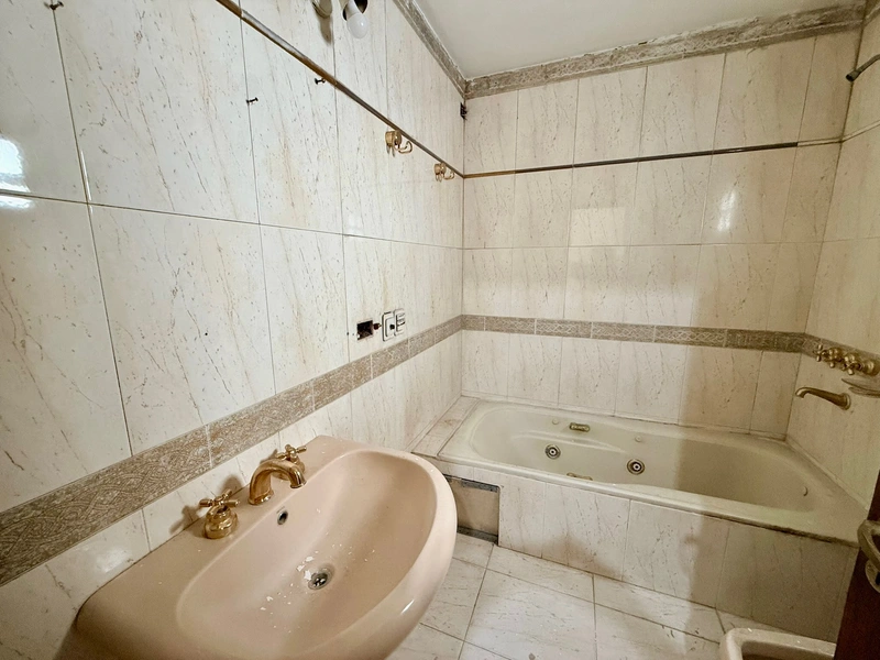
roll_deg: +0.1
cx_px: 440
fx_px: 356
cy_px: 330
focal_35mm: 14
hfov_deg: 102.1
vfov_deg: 85.7
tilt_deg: -9.9
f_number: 2.2
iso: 320
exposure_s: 1/50
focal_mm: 2.22
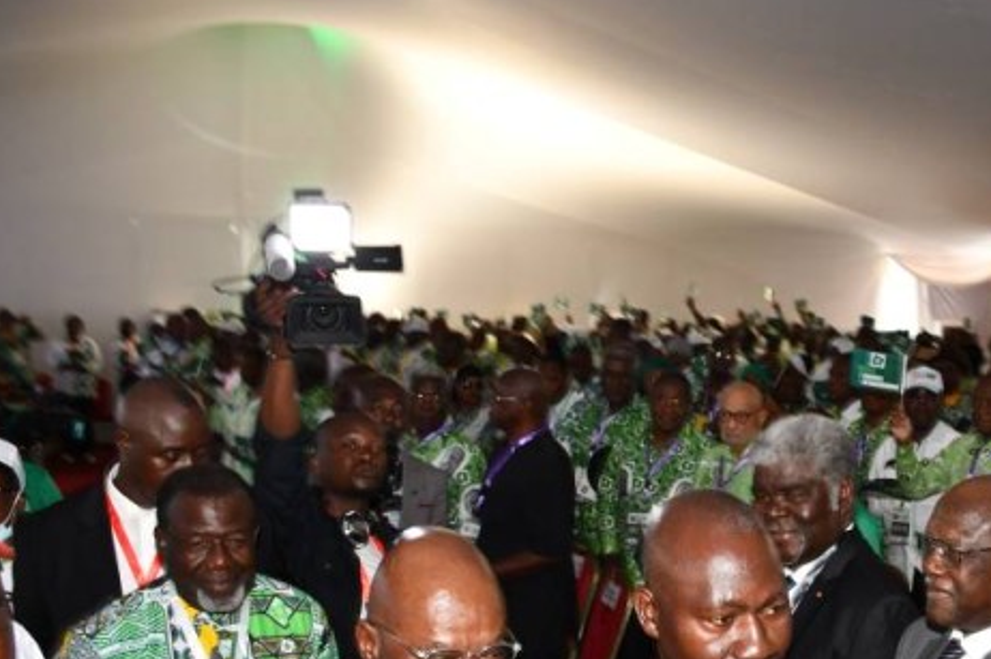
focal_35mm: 52
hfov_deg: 36.4
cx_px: 849
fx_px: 1430
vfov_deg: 25.5
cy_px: 530
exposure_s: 1/100
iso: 800
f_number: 6.3
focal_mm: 20
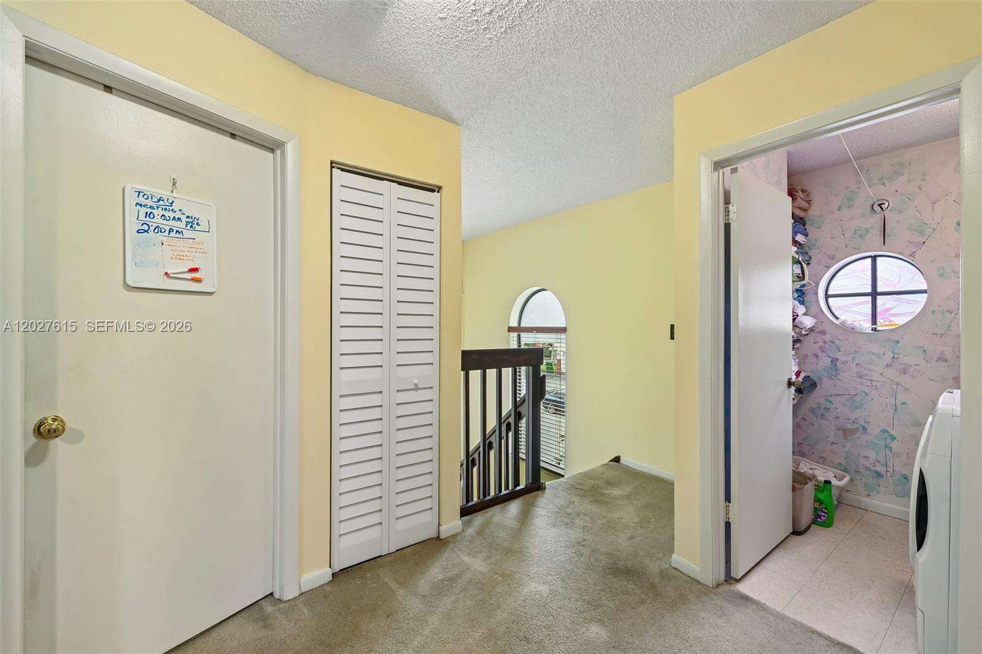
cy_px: 327
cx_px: 491
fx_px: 382
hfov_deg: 104.3
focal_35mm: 14
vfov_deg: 81.2
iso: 320
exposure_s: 1/13
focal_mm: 14
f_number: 7.1
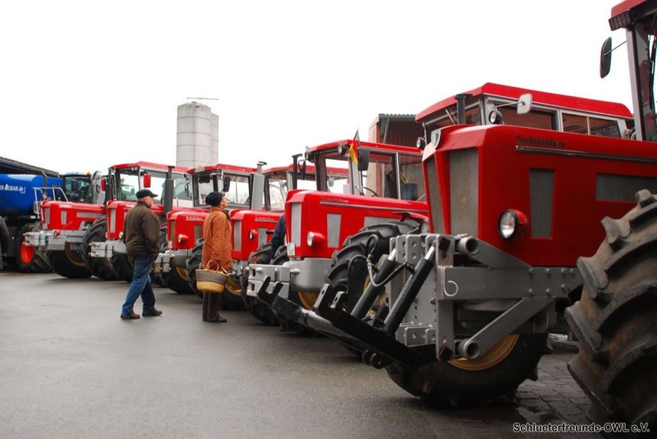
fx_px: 603
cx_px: 328
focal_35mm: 33
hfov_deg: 57.2
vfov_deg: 40.0
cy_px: 220
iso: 400
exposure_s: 1/90
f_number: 4.8
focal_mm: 22
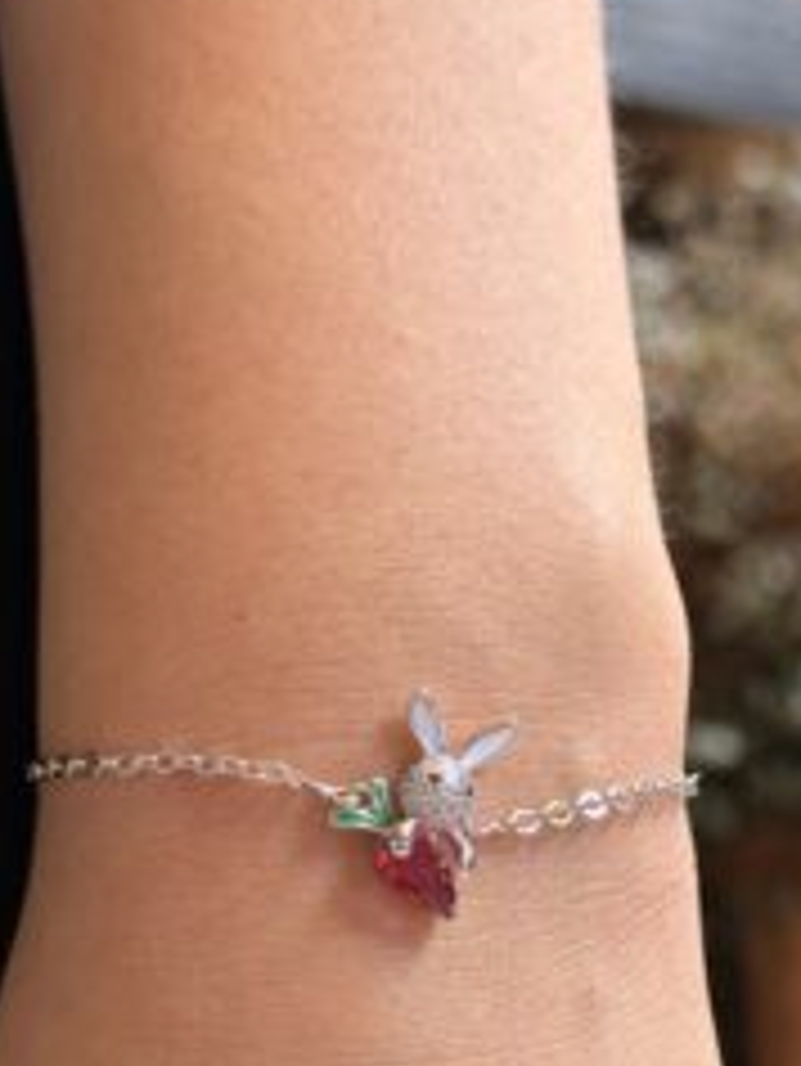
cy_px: 832
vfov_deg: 23.8
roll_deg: +0.2
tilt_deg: -5.0
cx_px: 436
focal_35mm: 81
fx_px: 2497
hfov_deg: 18.2
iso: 100
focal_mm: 6.76
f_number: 1.78
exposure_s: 1/86
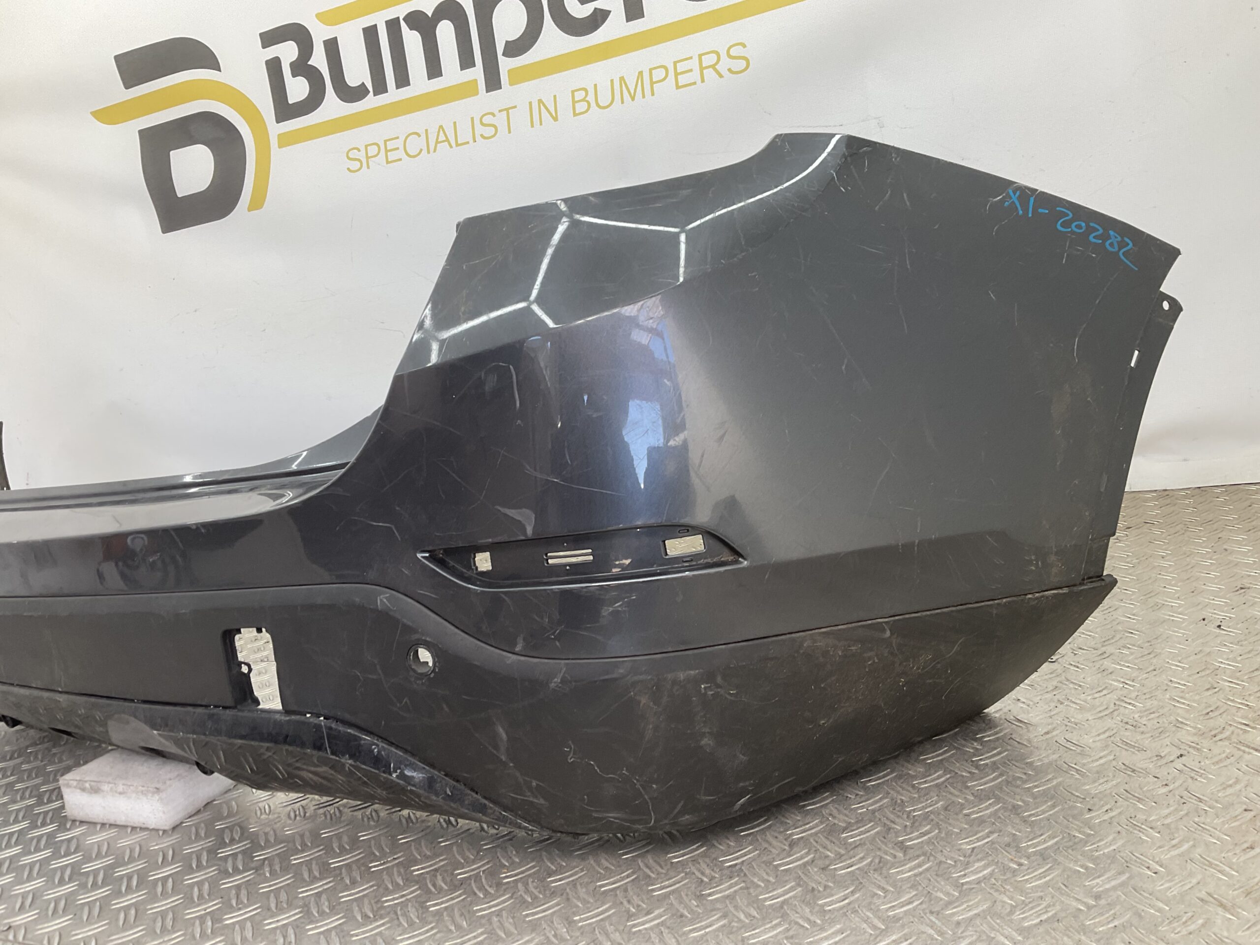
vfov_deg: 48.2
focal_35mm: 29
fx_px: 1056
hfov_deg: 61.7
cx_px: 630
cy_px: 472
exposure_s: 1/120
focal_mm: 3
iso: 25
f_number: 1.8
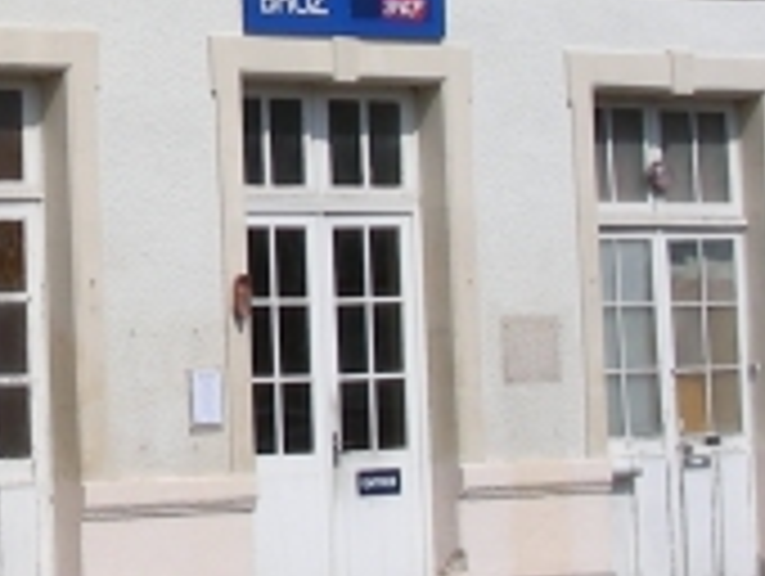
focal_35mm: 176
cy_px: -90
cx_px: -274
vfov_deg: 8.4
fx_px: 3895
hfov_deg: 10.9
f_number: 5.6
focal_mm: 7.4
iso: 50
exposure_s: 1/450
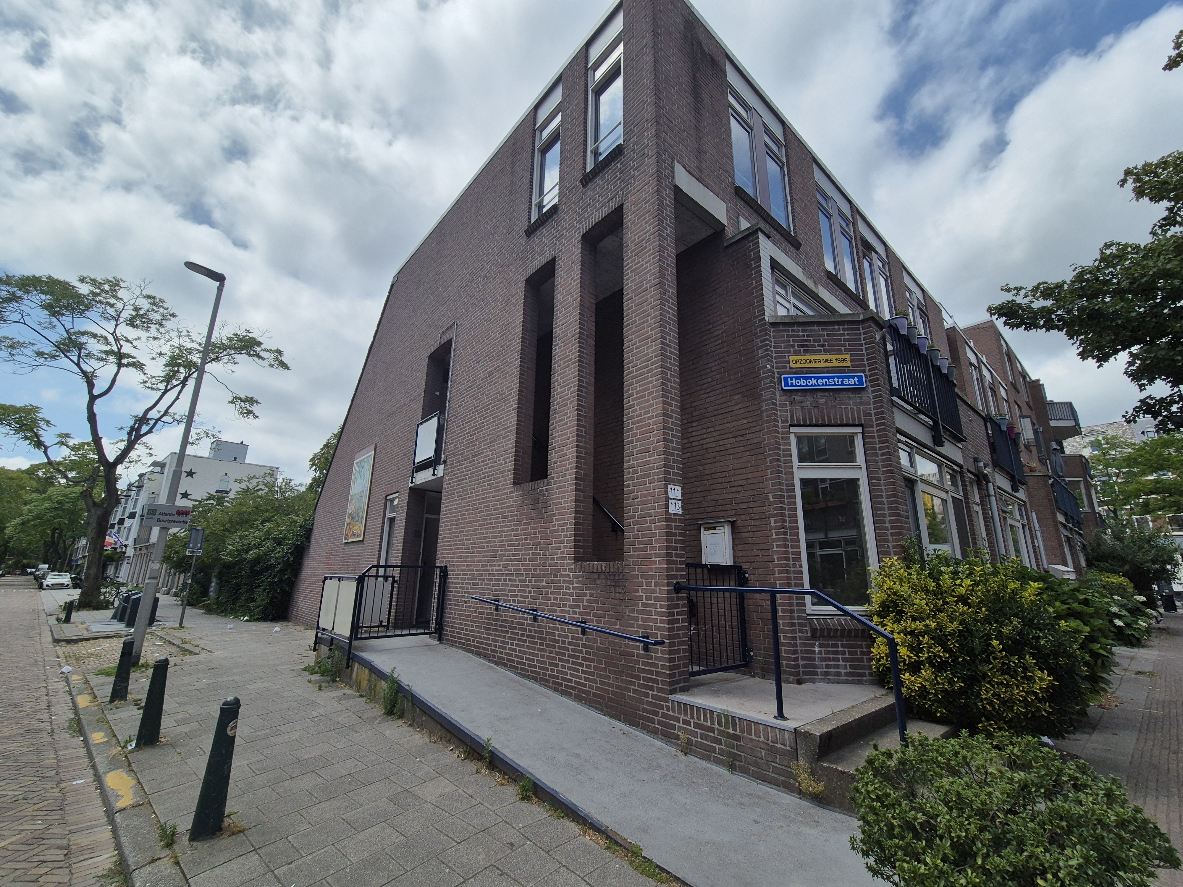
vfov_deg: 89.9
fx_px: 444
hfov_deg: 106.2
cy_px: 444
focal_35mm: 13
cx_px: 592
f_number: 2.2
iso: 50
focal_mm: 2.2
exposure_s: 1/3984
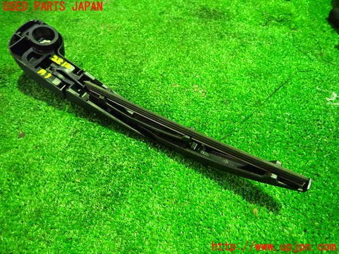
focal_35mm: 25
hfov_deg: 69.4
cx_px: 170
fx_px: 245
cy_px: 127
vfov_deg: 54.9
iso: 1250
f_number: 2
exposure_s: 1/50
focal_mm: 4.5
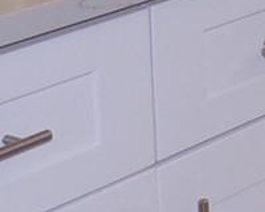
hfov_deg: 9.0
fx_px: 1467
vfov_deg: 7.8
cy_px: -262
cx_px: 700
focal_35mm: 187
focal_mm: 4.3
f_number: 3
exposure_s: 1/70
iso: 100
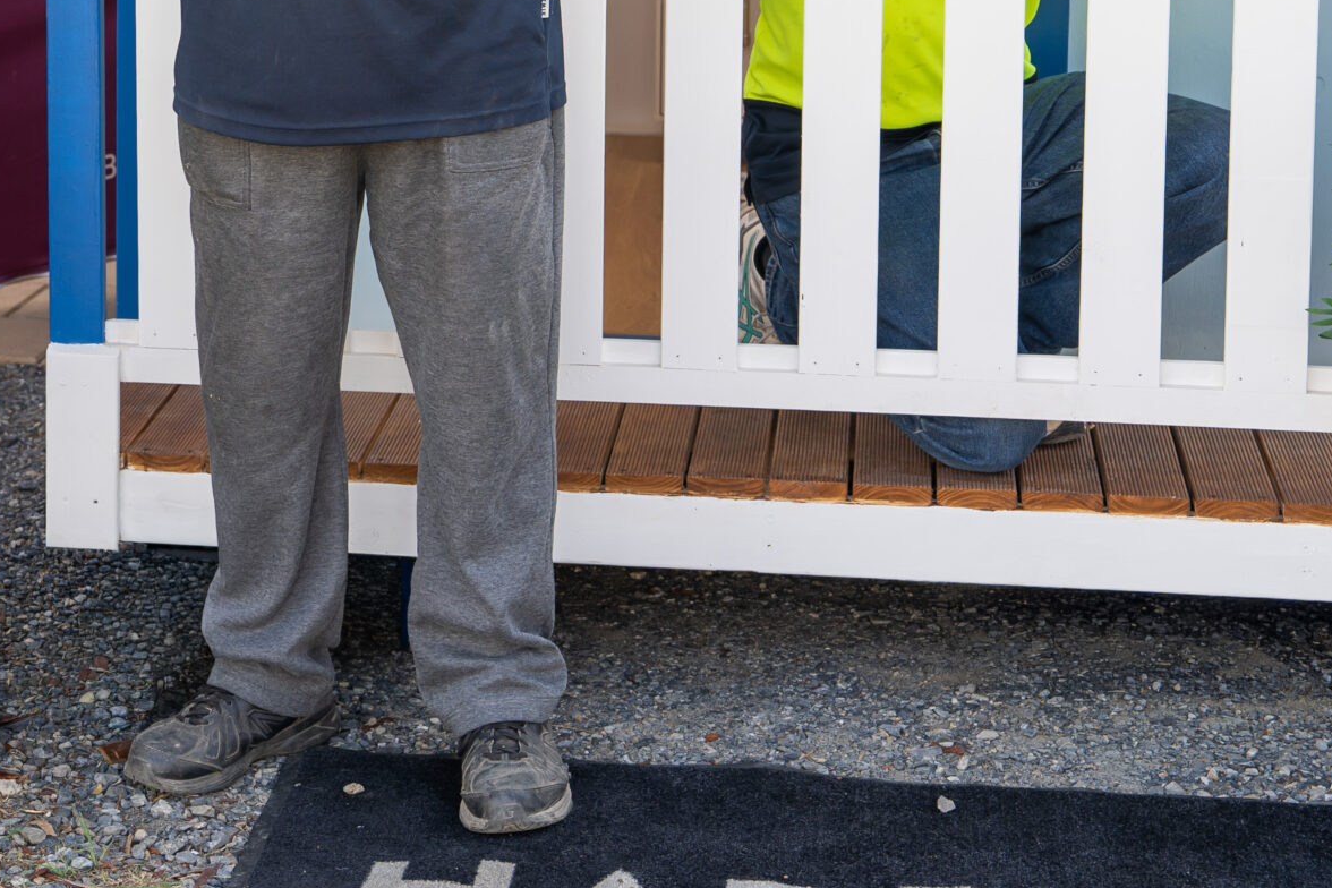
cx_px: 244
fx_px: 3626
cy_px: -47
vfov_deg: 13.7
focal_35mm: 98
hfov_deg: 20.6
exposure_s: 1/100
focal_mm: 45
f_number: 5
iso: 100
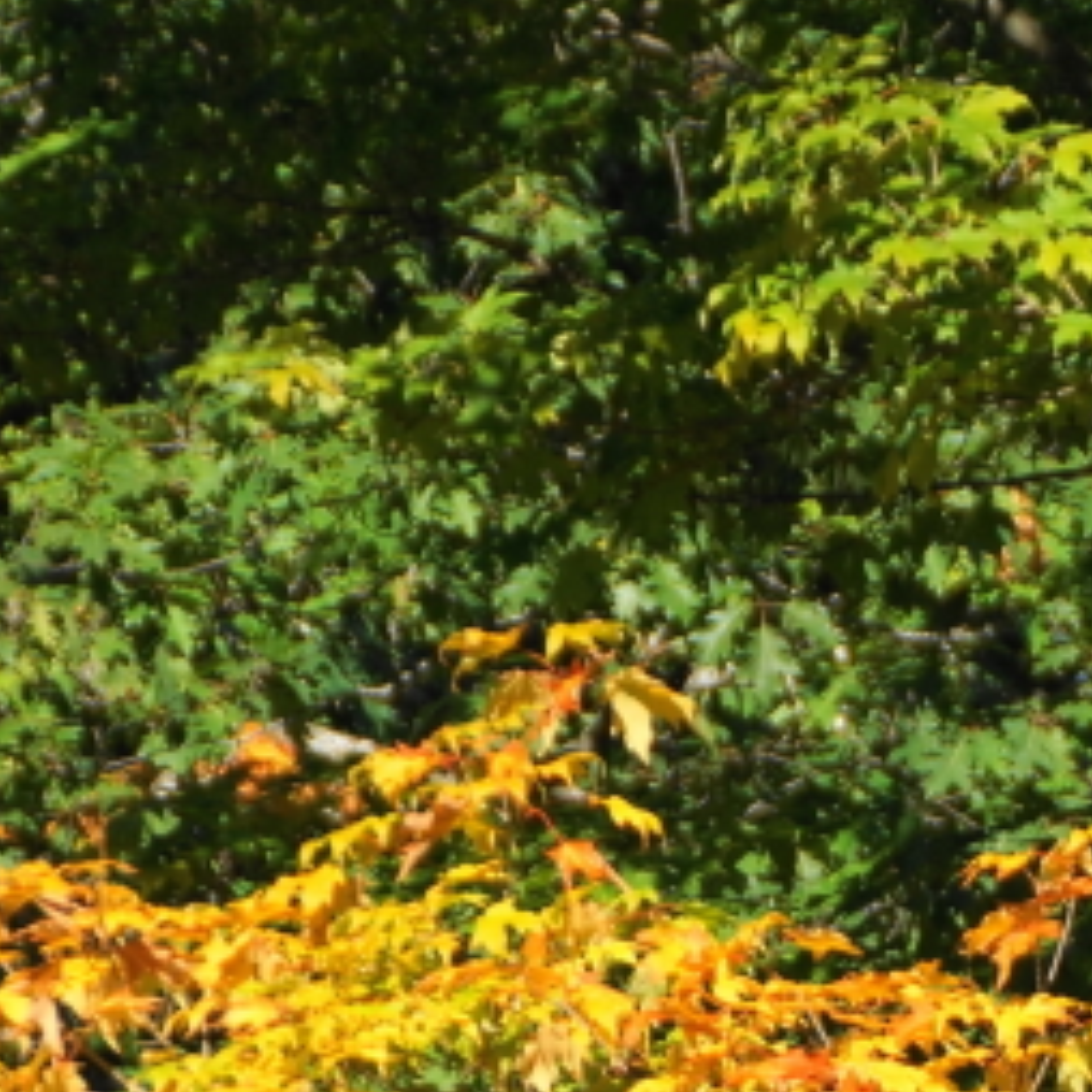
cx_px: 1447
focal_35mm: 677
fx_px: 24151
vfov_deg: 2.6
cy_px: 1131
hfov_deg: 2.6
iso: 200
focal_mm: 135
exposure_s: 1/250
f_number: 5.6
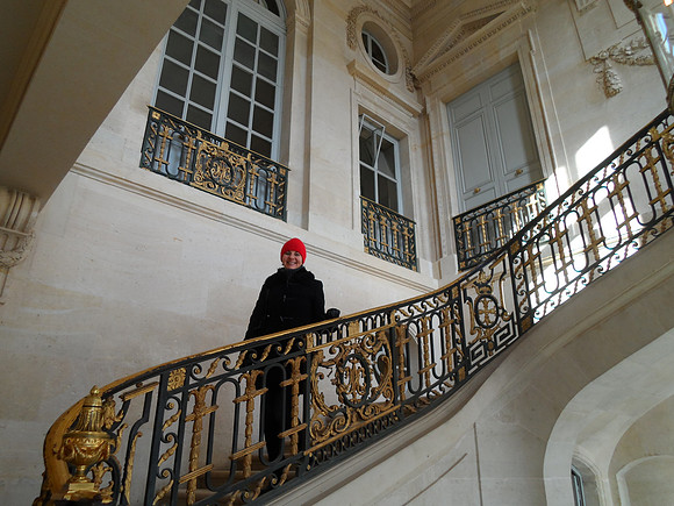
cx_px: 337
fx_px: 487
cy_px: 253
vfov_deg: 54.9
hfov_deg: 69.4
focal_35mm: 25
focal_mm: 4.5
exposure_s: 1/125
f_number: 2.5
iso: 80
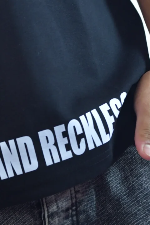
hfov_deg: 4.5
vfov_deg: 6.8
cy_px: -80
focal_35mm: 302
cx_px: -81
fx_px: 1889
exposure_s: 1/100
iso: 1000
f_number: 3.5
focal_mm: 85
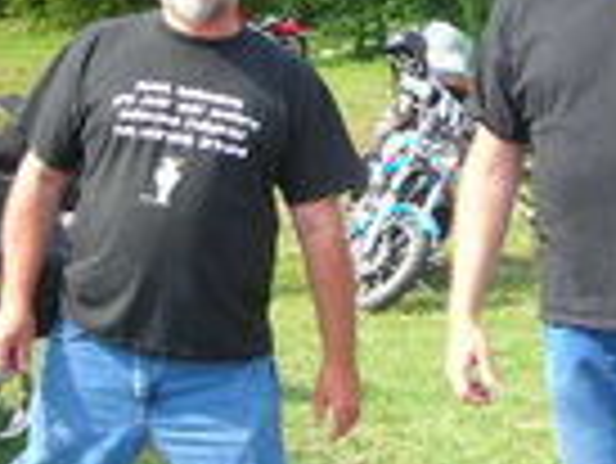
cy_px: 95
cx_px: 423
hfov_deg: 17.7
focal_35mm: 111
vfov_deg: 13.3
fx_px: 1977
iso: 50
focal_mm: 6.3
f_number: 3.2
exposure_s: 1/166
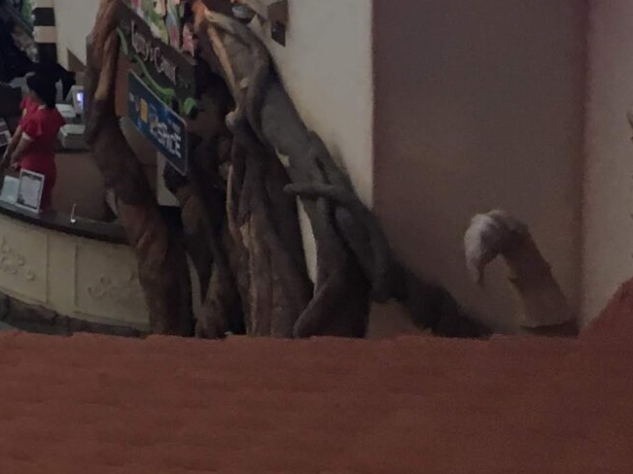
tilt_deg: -0.9
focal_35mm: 114
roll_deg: -0.5
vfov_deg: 11.8
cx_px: -586
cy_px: -418
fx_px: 2084
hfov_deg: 14.6
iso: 80
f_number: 2.2
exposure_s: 1/30
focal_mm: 4.15
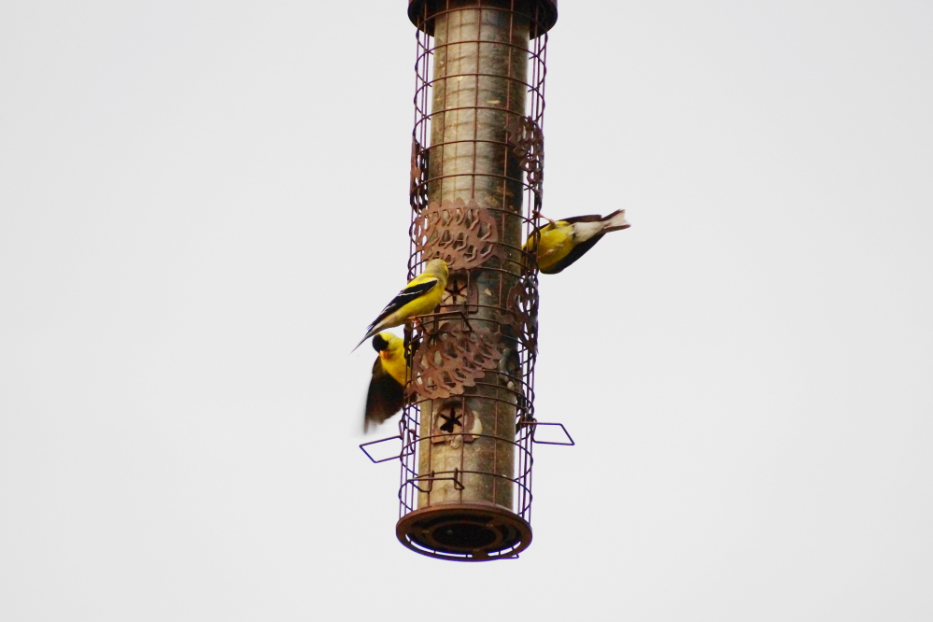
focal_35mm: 375
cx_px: 466
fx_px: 9718
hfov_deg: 5.5
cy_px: 311
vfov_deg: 3.7
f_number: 6.3
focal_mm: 250
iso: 800
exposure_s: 1/400
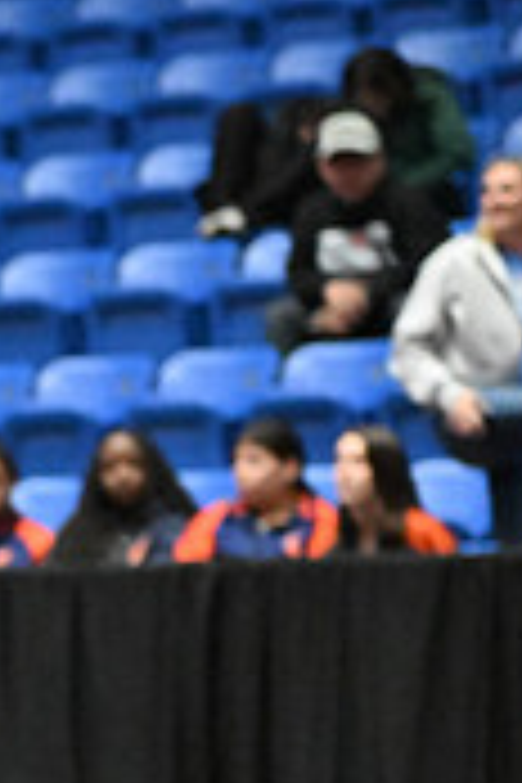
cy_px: 718
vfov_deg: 7.5
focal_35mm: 274
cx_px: -734
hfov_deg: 4.9
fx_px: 5959
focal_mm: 82
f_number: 2.8
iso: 6400
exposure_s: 1/1250
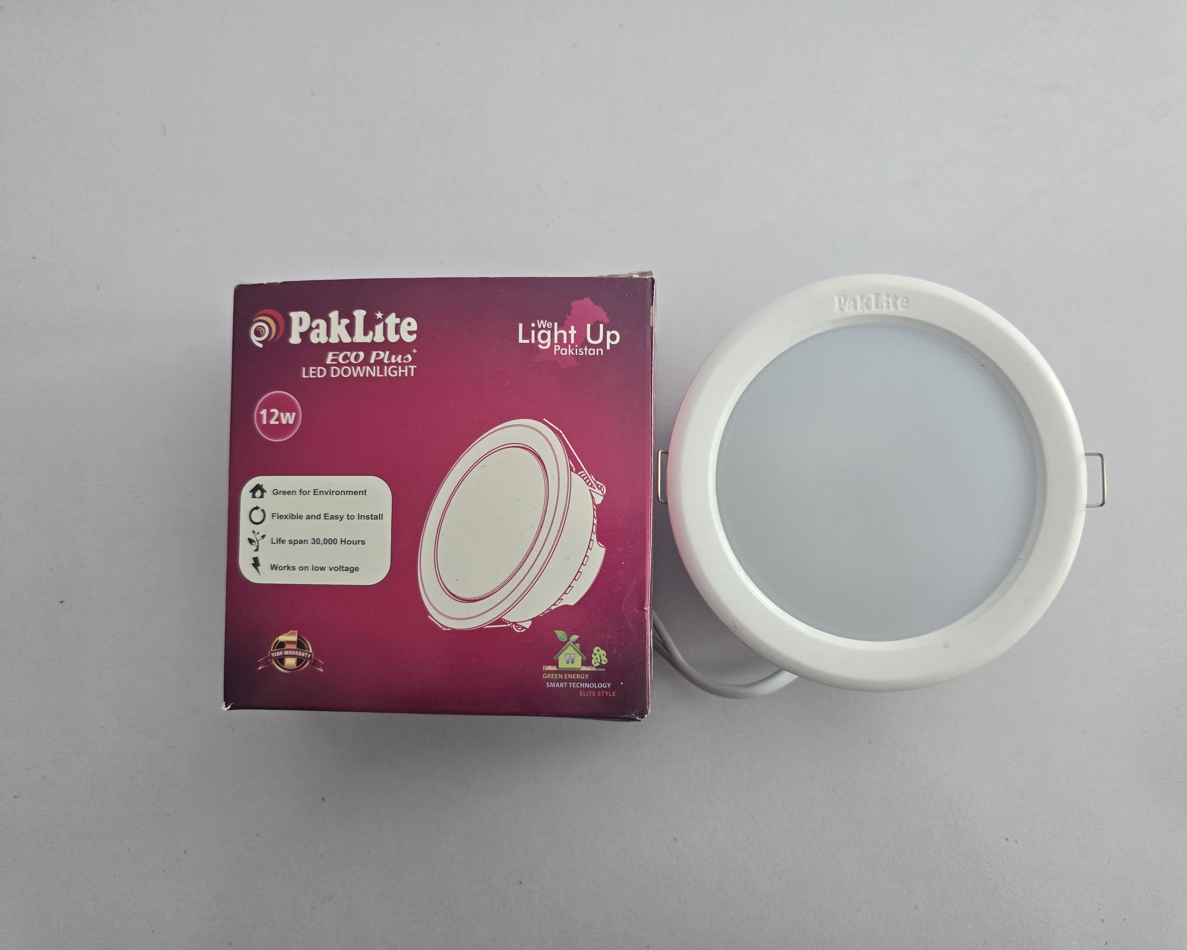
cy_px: 475
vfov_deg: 58.8
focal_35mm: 24
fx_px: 843
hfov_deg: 70.3
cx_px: 599
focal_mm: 6.3
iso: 160
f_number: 1.7
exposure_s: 1/101
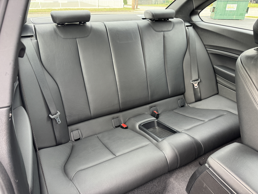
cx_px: 129
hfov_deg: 71.6
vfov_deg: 56.8
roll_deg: -0.7
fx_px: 179
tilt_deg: -28.0
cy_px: 97
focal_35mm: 24
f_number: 1.78
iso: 200
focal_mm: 6.76
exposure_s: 1/121
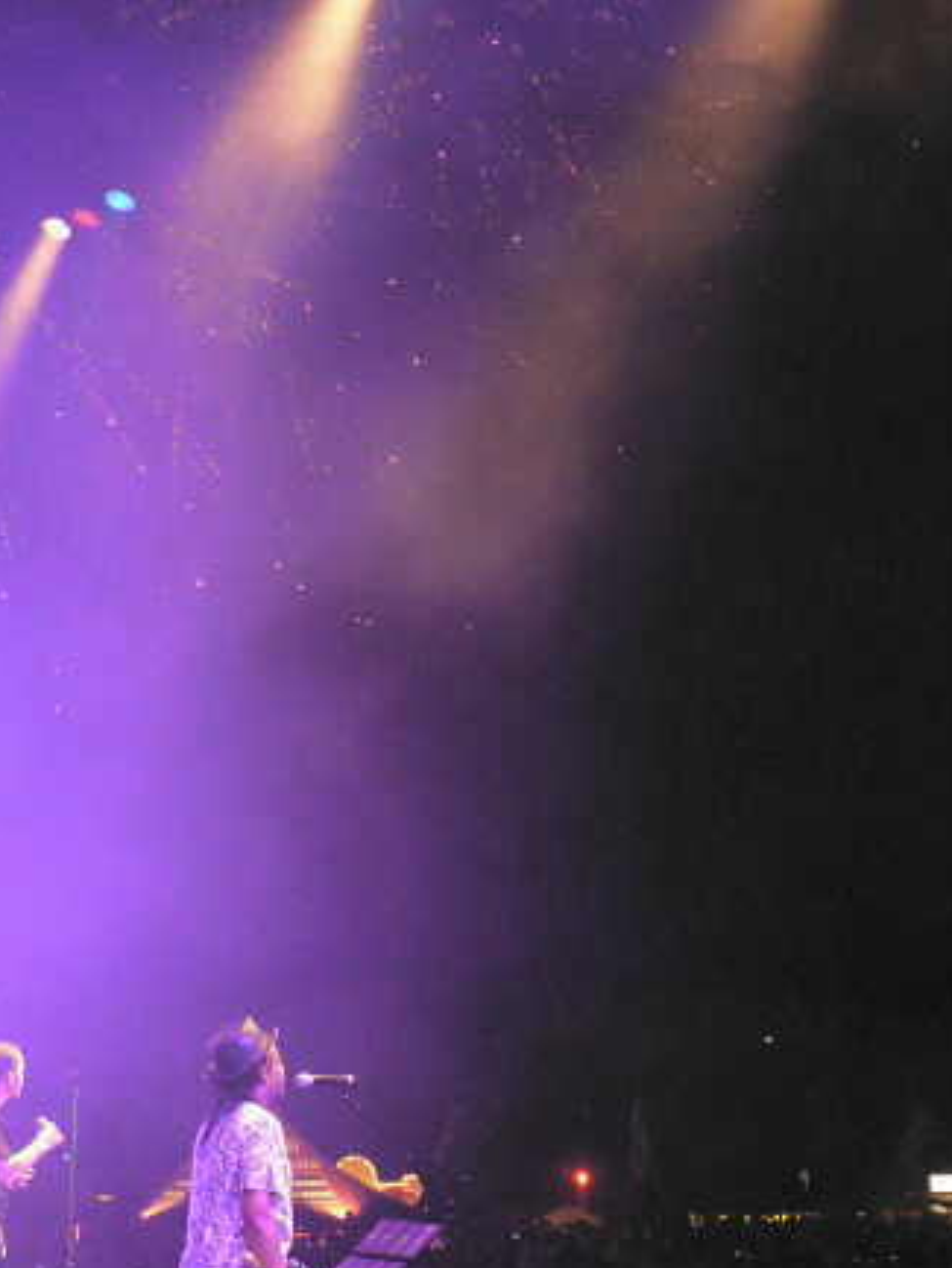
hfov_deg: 20.4
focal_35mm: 72
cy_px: 710
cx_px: 420
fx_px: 2639
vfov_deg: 27.0
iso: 400
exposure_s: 1/60
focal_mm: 9.5
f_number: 3.2
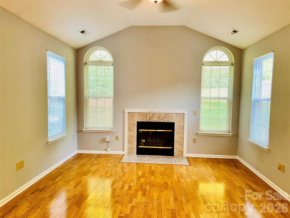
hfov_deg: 71.6
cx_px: 145
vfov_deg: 56.8
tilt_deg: -4.9
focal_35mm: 24
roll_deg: -1.1
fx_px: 201
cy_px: 109
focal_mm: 6.76
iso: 64
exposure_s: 1/24
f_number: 1.78
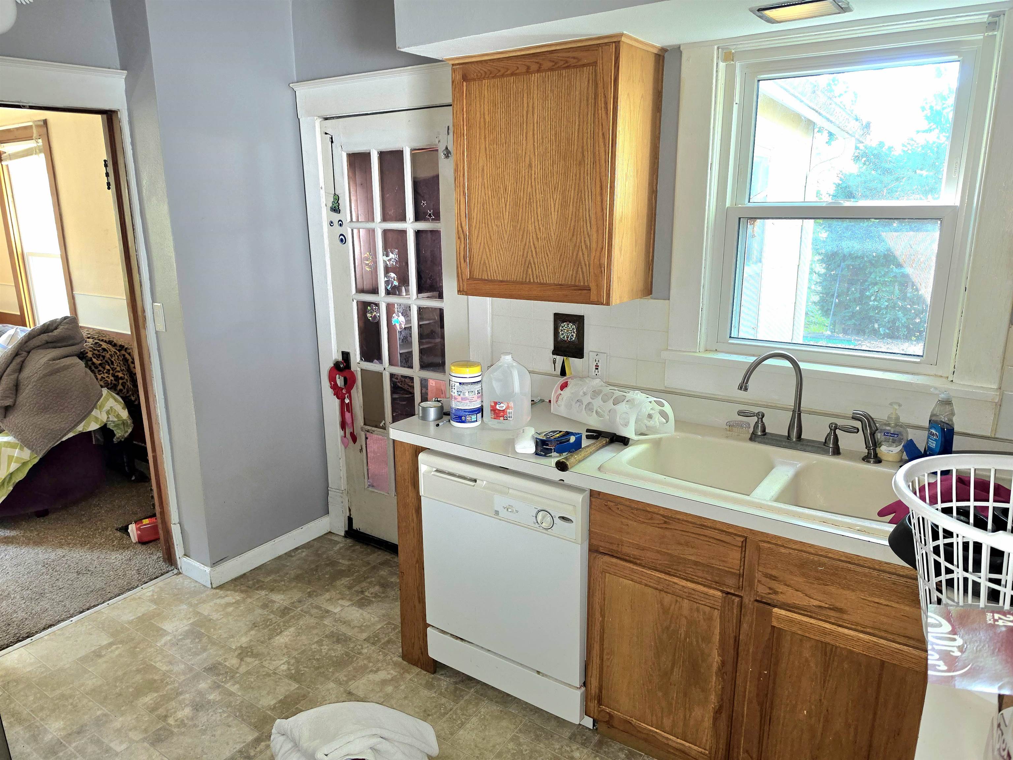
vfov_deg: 58.9
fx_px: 673
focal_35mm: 23
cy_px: 380
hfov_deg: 73.9
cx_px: 506
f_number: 1.4
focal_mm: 6.5
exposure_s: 1/30
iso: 50
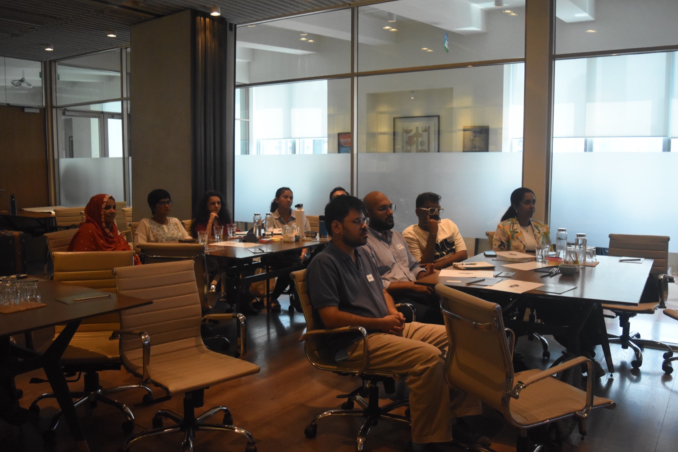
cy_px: 232
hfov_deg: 60.3
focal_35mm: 31
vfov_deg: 42.3
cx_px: 337
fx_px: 584
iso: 3200
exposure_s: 1/1000
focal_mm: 20
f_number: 4
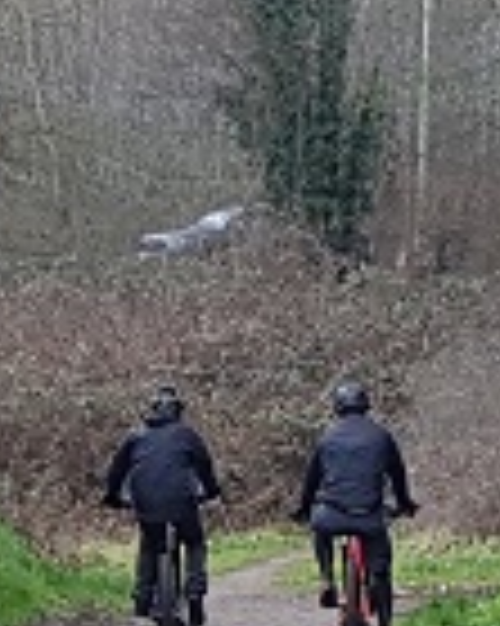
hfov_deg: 20.9
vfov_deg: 24.6
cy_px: 658
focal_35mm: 73
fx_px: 1352
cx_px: 194
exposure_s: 1/386
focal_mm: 4.2
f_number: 1.7
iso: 50
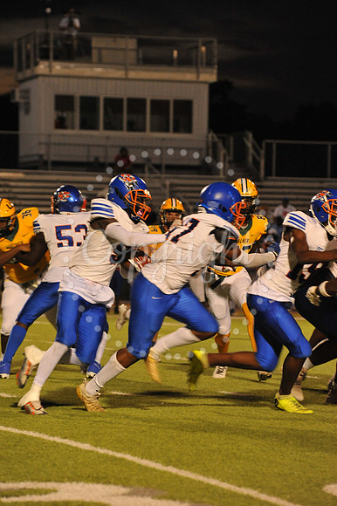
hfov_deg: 6.9
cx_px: 168
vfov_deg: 10.3
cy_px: 253
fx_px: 2811
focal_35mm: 200
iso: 3200
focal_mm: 200
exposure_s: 1/160
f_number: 6.3
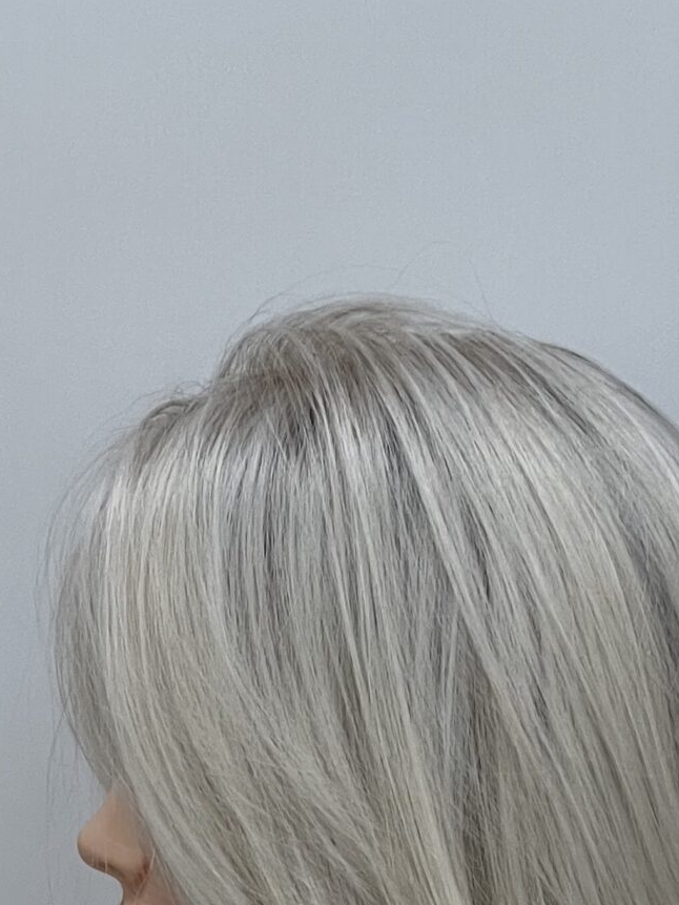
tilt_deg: -12.0
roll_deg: -0.4
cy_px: 1115
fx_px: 5988
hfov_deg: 6.5
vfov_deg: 8.5
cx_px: 466
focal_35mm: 229
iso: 125
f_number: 2.8
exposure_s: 1/100
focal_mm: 9
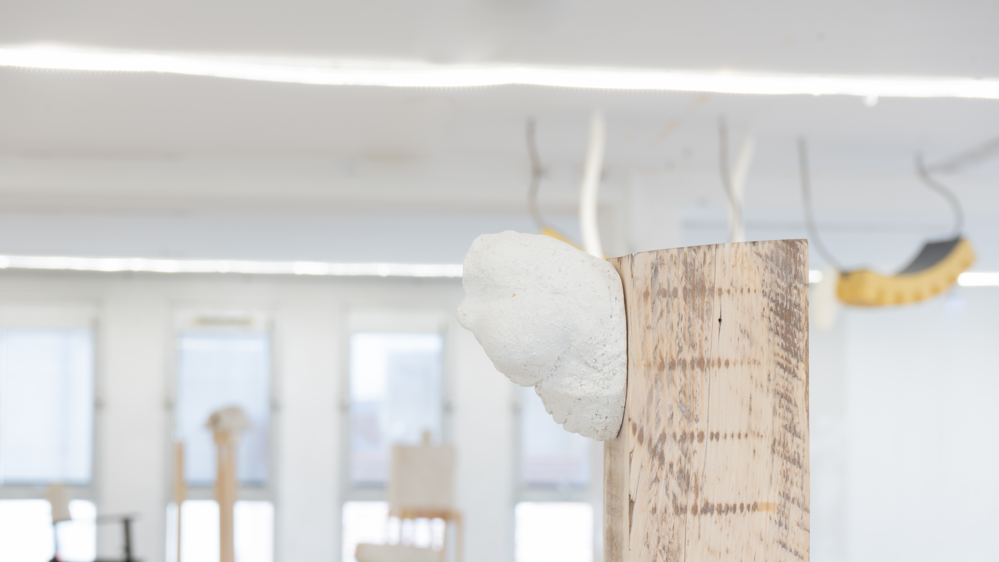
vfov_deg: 14.9
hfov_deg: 26.2
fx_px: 2146
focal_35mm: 81
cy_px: 359
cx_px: 498
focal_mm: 70
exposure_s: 1/2
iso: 250
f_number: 10
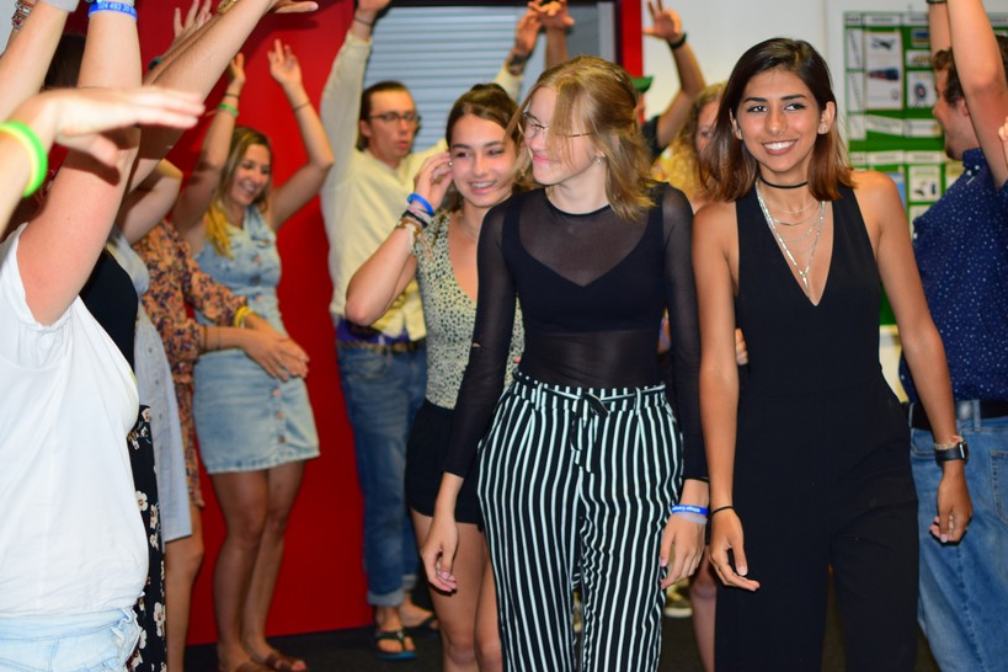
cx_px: 592
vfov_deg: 20.7
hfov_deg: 30.6
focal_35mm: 66
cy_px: 255
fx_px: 1837
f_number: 1.8
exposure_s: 1/200
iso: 400
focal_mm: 35
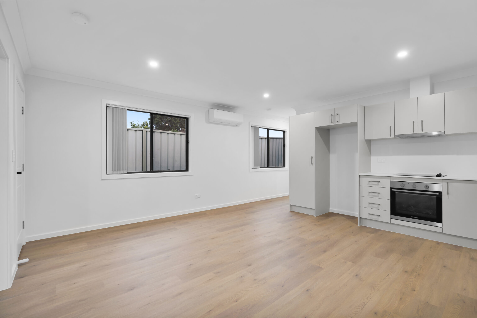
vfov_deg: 73.7
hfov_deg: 96.7
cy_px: 159
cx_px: 238
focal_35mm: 16
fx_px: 212
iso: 50
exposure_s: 1/1.67
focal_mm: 16
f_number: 5.6
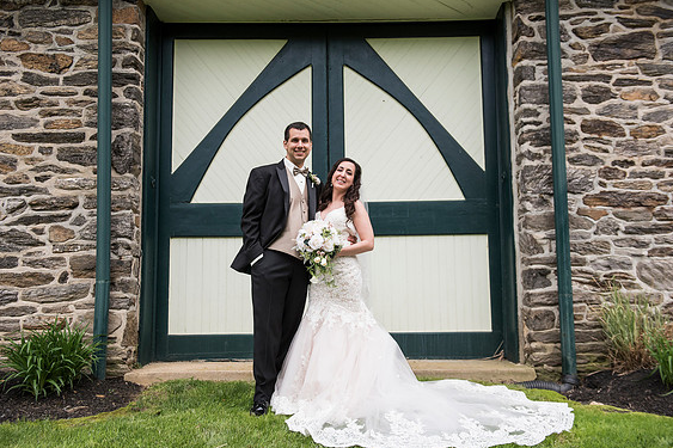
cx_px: 335
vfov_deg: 39.9
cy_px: 219
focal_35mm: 33
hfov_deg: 57.2
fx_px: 617
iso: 800
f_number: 3.5
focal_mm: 32
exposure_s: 1/3200
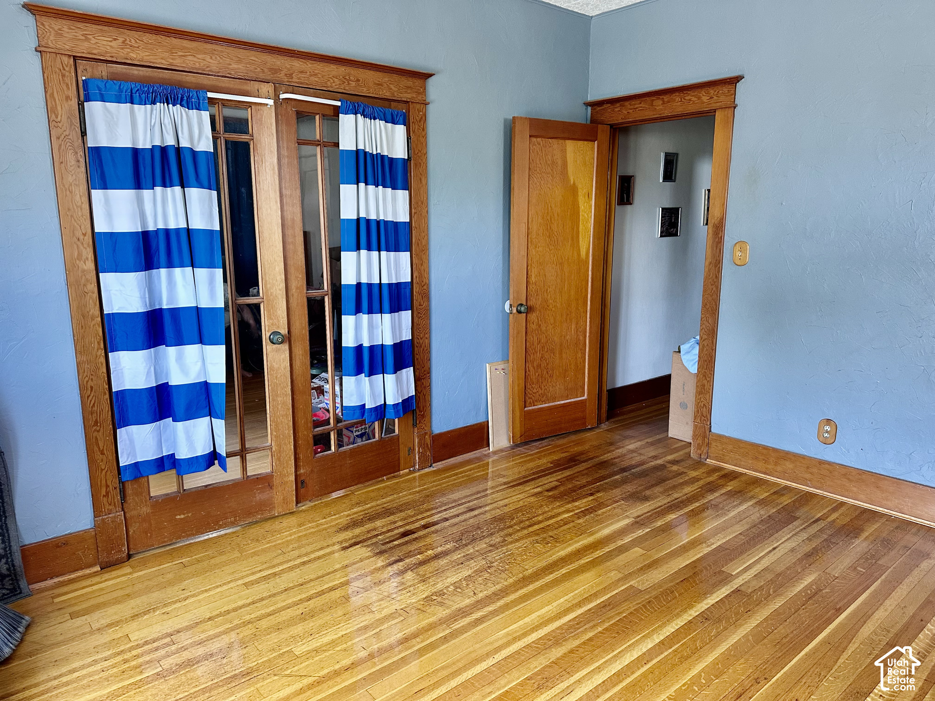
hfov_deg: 71.6
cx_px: 468
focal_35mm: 24
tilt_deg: -10.0
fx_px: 648
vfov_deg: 56.8
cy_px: 350
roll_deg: +0.0
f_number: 1.78
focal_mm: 6.86
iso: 250
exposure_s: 1/78
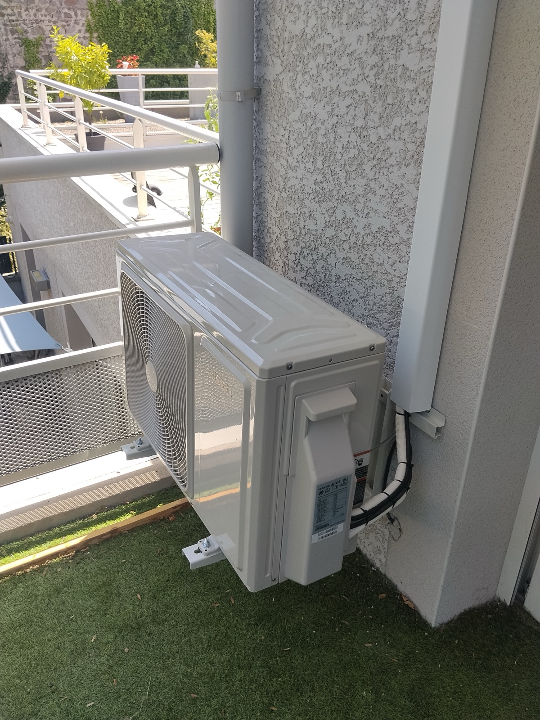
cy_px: 360
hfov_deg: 48.2
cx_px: 270
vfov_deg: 61.7
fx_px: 603
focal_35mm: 29
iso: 50
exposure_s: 1/586
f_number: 1.8
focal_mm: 4.22
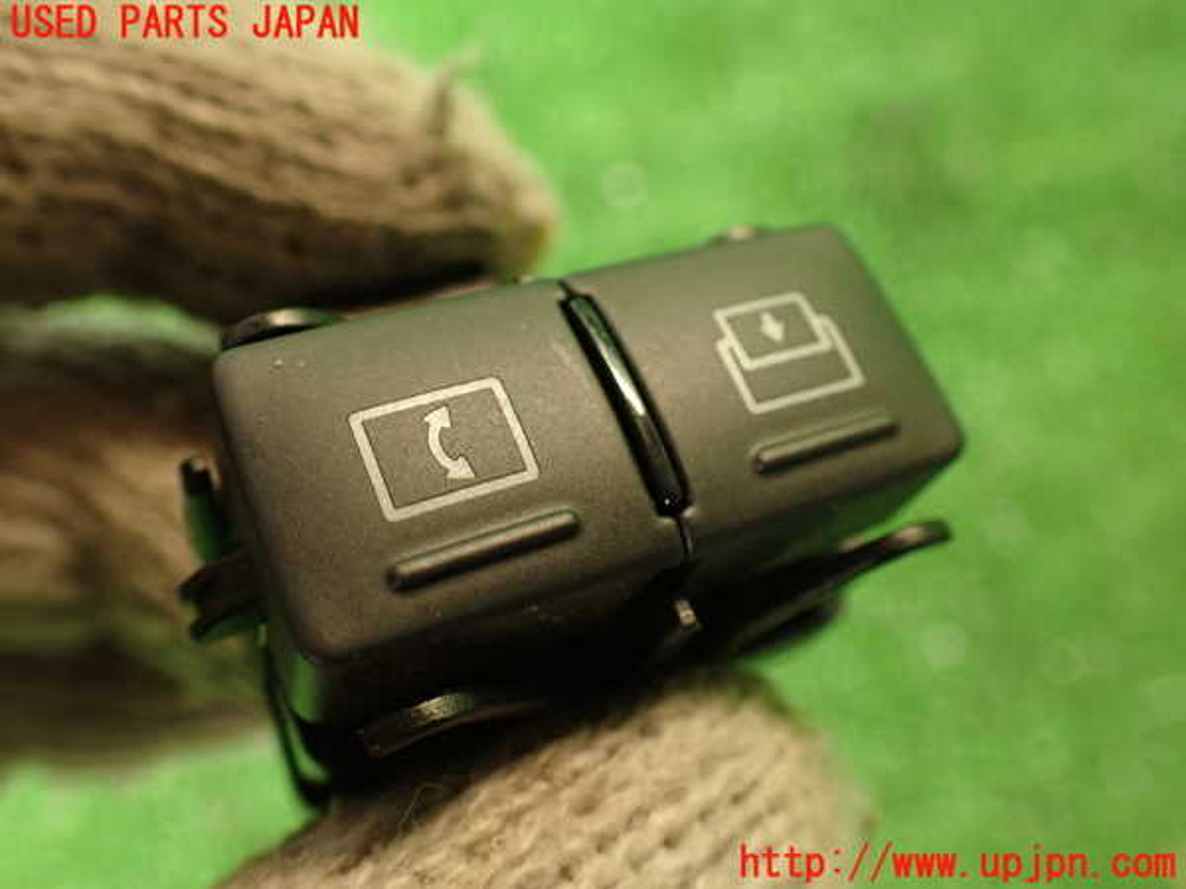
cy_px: 444
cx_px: 593
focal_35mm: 32
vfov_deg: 44.2
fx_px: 1096
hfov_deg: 56.8
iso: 320
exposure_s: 1/30
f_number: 2.4
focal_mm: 5.79
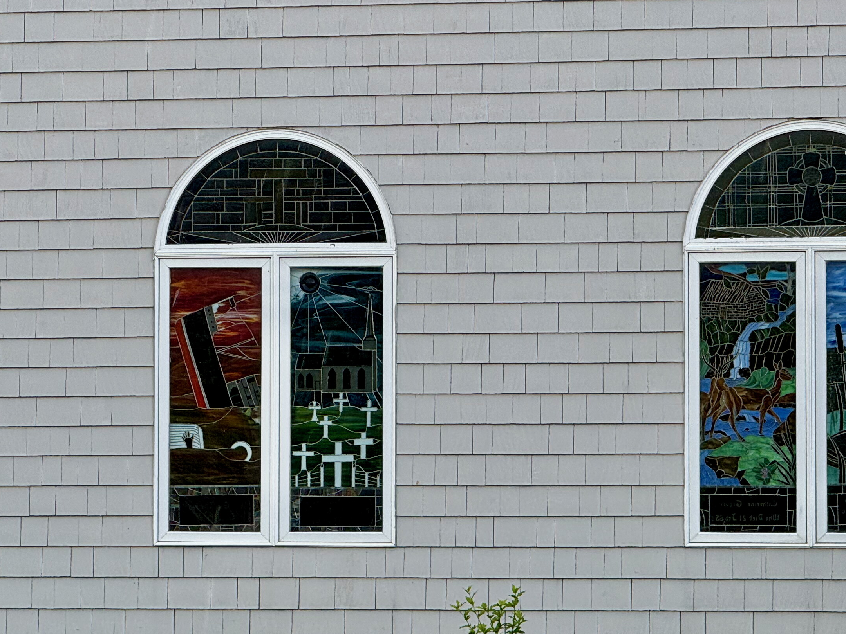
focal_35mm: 224
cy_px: 339
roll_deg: -0.5
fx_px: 5474
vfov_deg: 6.6
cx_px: 309
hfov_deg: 8.8
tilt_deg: -0.3
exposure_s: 1/172
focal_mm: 15.66
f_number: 2.8
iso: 50
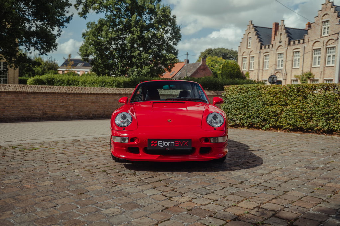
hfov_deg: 55.8
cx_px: 170
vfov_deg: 38.8
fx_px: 321
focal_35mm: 34
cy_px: 113
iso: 100
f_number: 3.5
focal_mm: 34
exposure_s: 1/500
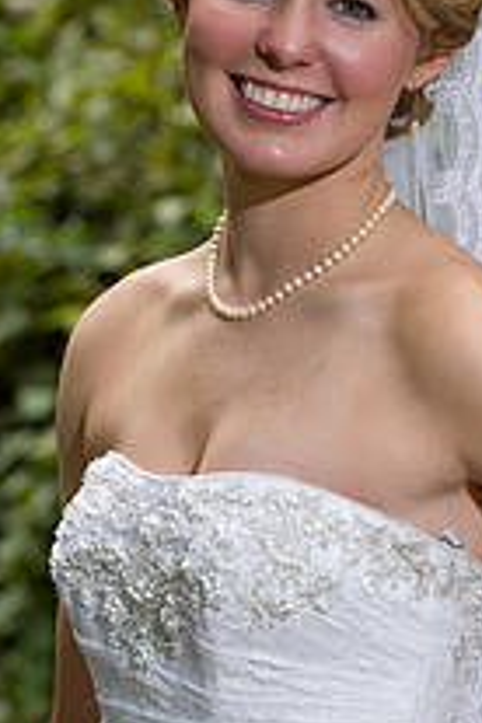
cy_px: 437
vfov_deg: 5.9
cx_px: 323
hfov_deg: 4.0
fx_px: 6968
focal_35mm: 347
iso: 500
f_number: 6.3
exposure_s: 1/160
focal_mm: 160
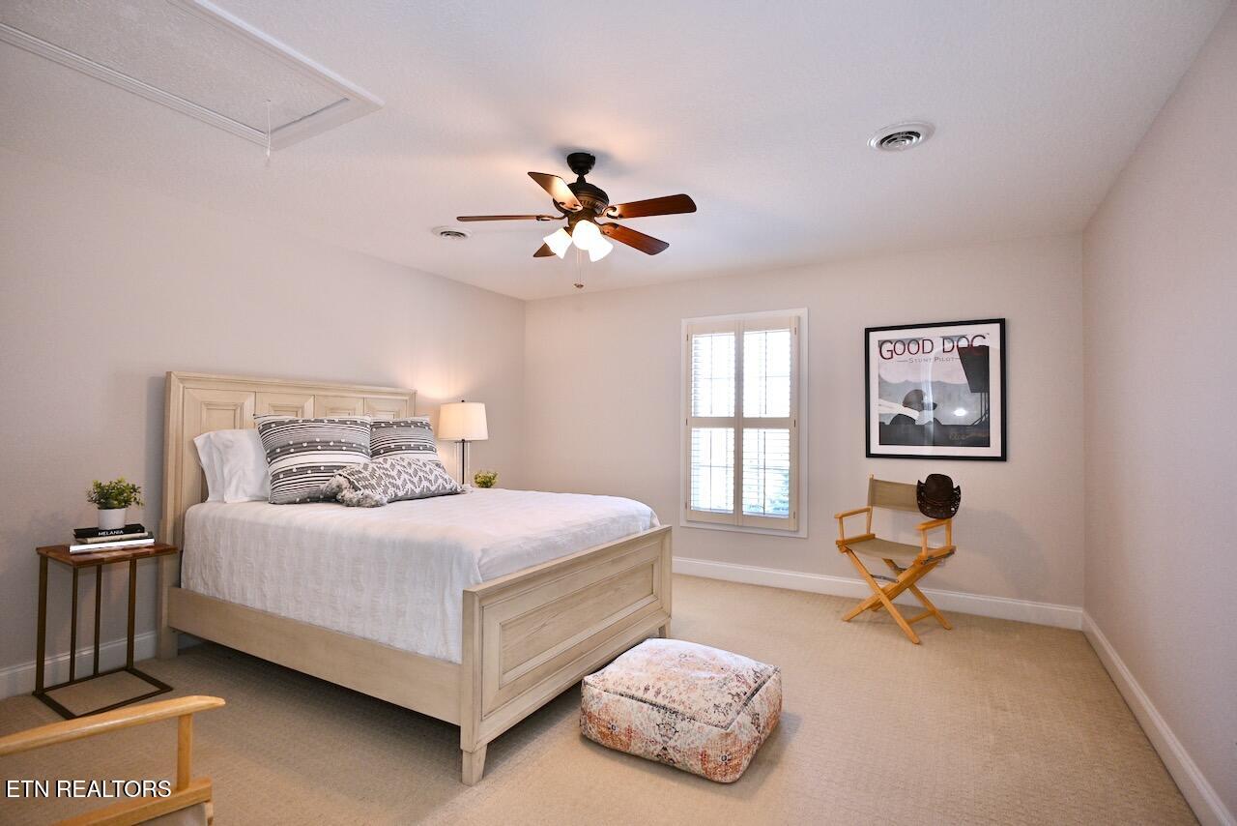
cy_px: 413
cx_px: 618
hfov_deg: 90.0
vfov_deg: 67.4
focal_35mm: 18
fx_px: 619
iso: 320
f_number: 4
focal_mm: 12
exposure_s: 1/60
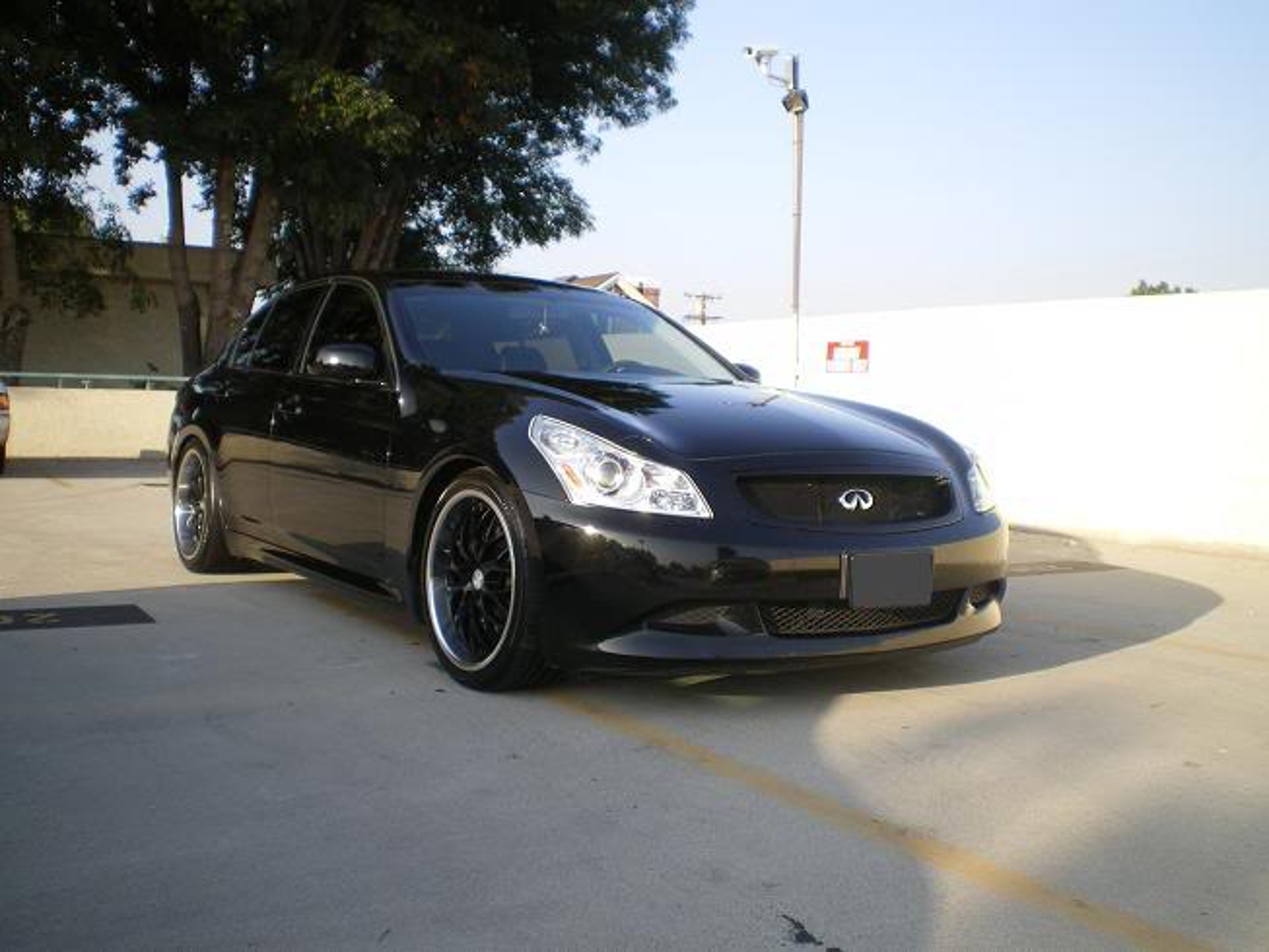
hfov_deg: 51.3
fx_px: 1320
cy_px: 476
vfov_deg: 39.7
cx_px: 634
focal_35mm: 36
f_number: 4.6
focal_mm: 6.3
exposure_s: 1/160
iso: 50
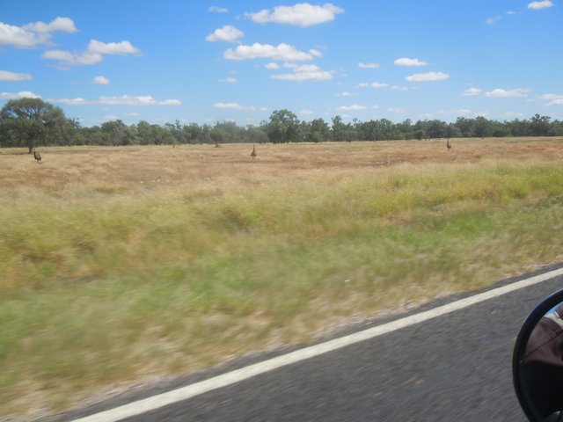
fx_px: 488
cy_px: 211
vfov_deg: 46.8
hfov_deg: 60.0
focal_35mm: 30
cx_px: 282
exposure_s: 1/250
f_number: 7
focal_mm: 5.4
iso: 100
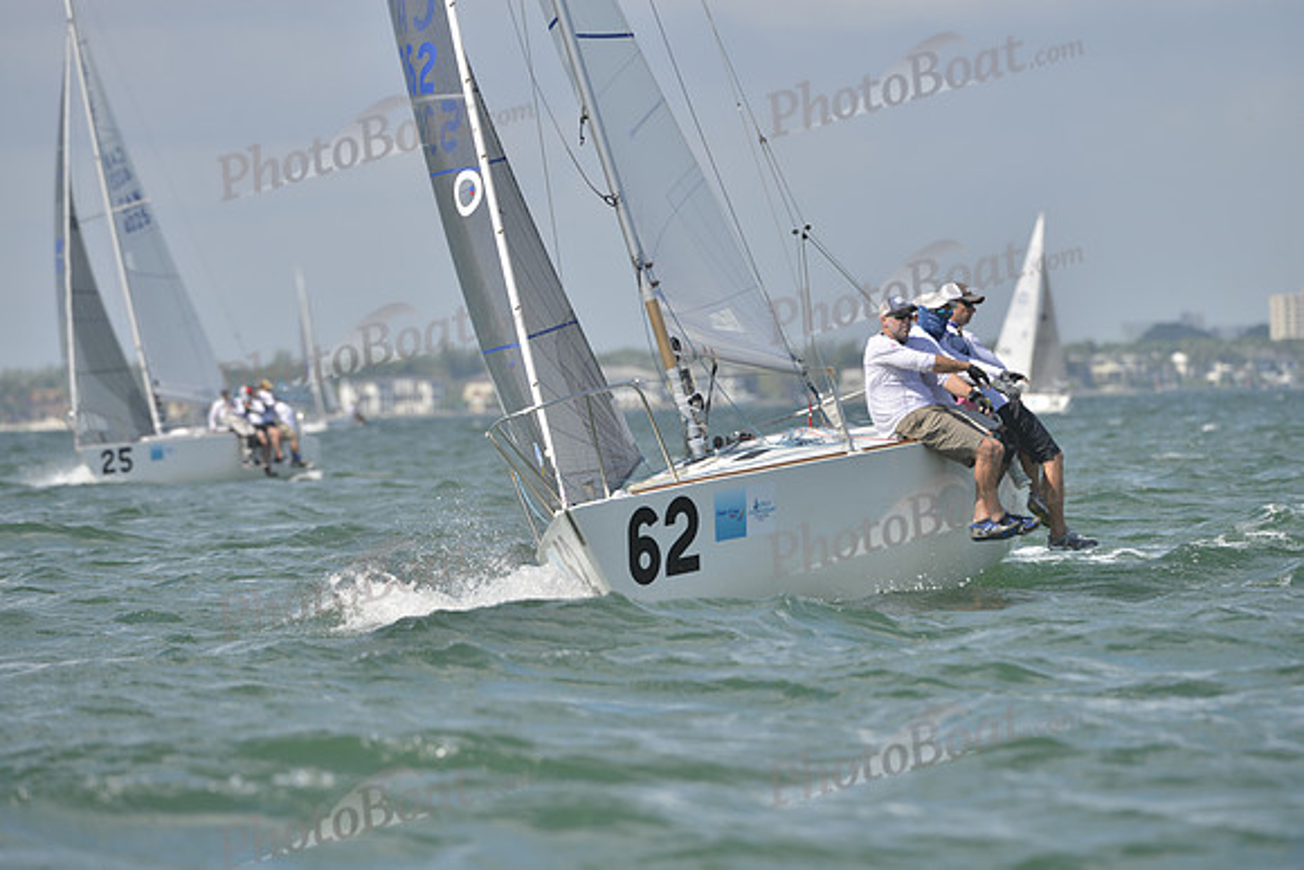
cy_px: 435
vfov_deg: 3.4
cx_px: 652
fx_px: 14492
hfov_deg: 5.2
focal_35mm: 400
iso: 200
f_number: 6.3
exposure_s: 1/1000
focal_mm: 400
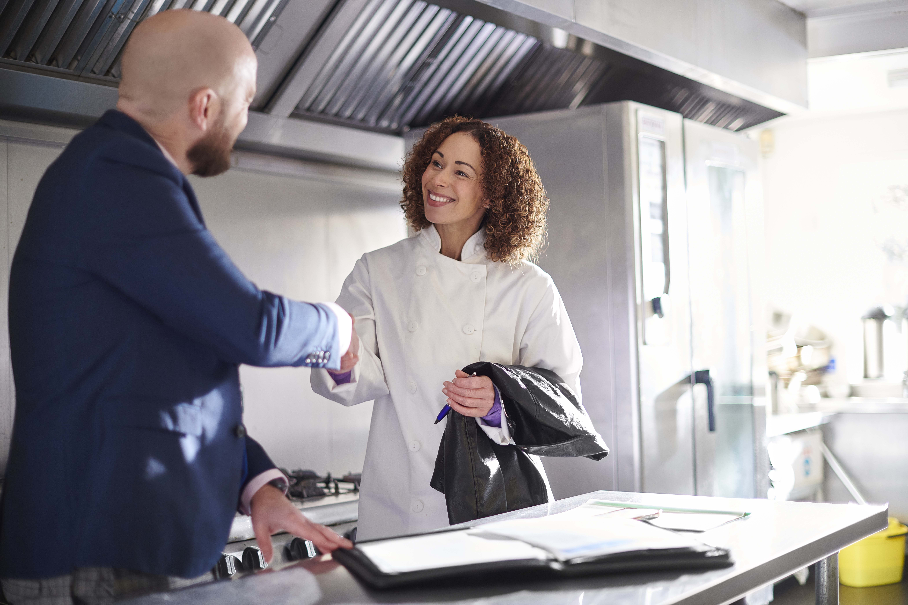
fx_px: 1261
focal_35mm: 50
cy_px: 302
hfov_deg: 39.6
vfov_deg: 27.0
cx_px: 454
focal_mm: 50
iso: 800
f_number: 2
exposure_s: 1/200
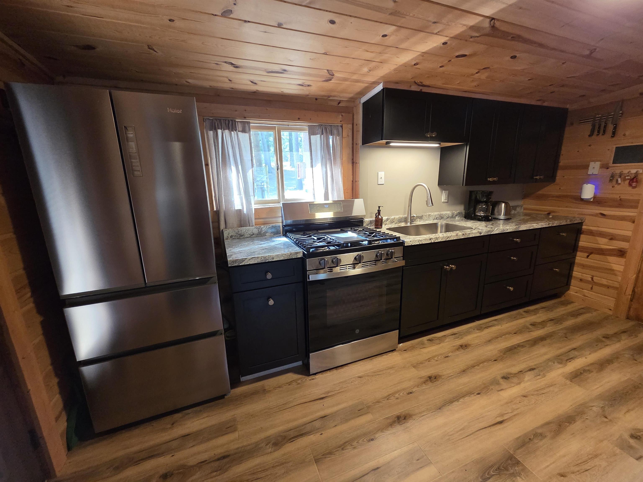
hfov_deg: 106.2
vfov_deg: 89.9
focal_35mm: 13
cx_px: 322
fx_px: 241
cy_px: 241
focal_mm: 2.2
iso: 640
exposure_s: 1/60
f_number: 2.2
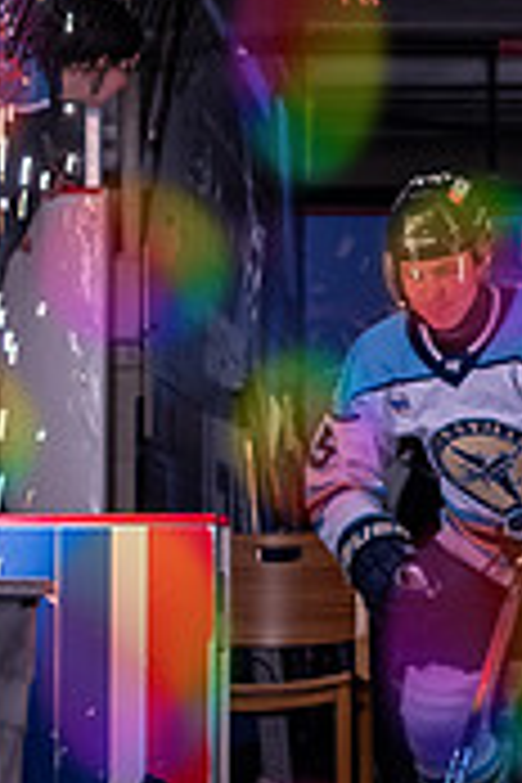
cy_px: 459
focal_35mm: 219
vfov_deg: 9.4
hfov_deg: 6.2
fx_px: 4763
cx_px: 566
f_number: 3.5
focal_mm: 35
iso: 400
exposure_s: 1/200
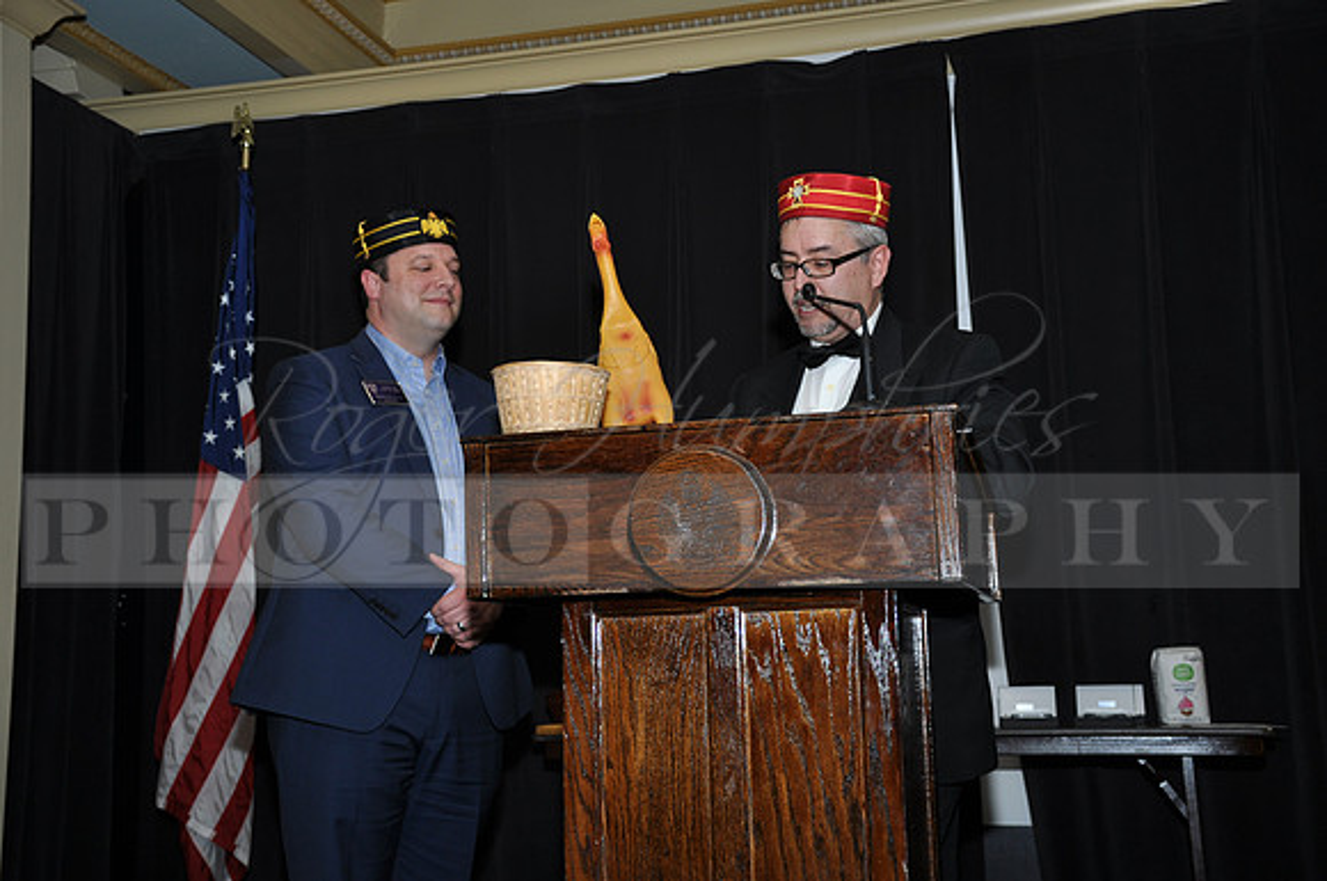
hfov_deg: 43.7
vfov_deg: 29.8
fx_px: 1656
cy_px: 440
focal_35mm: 45
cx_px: 664
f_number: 4
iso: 200
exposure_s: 1/60
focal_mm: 30
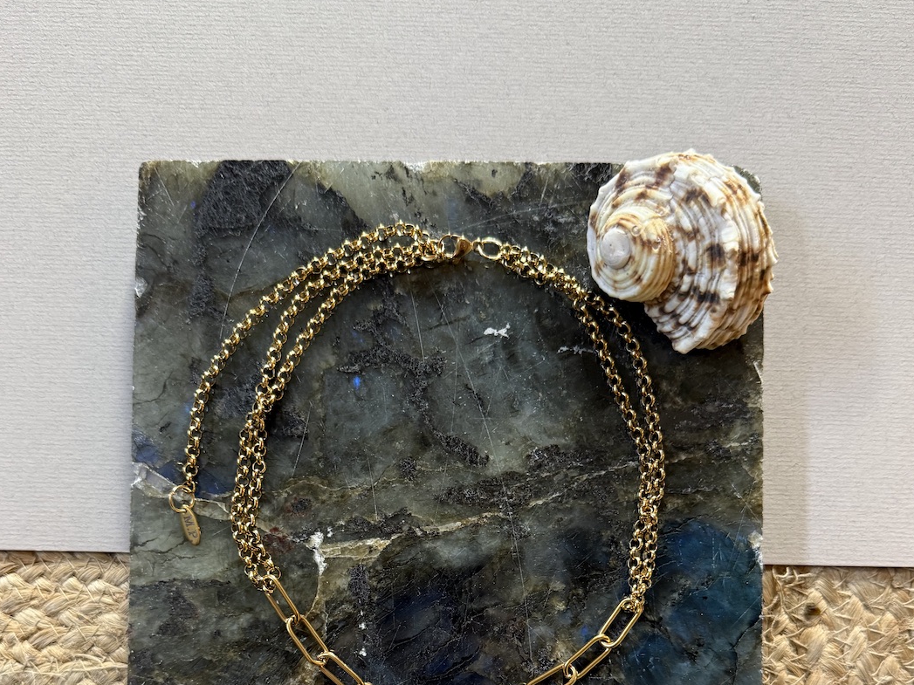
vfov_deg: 40.8
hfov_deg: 55.4
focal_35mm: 33
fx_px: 871
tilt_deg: -89.0
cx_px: 462
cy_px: 568
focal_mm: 6.76
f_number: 1.78
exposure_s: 1/60
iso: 320
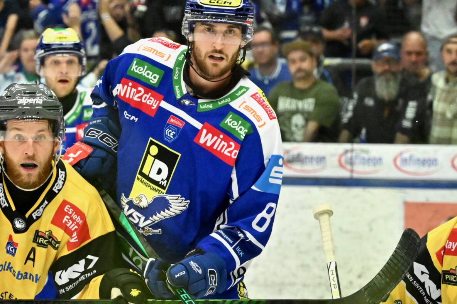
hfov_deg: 7.0
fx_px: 3706
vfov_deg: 4.7
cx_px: 89
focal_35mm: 292
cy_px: 241
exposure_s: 1/1000
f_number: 5
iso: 5000
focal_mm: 135
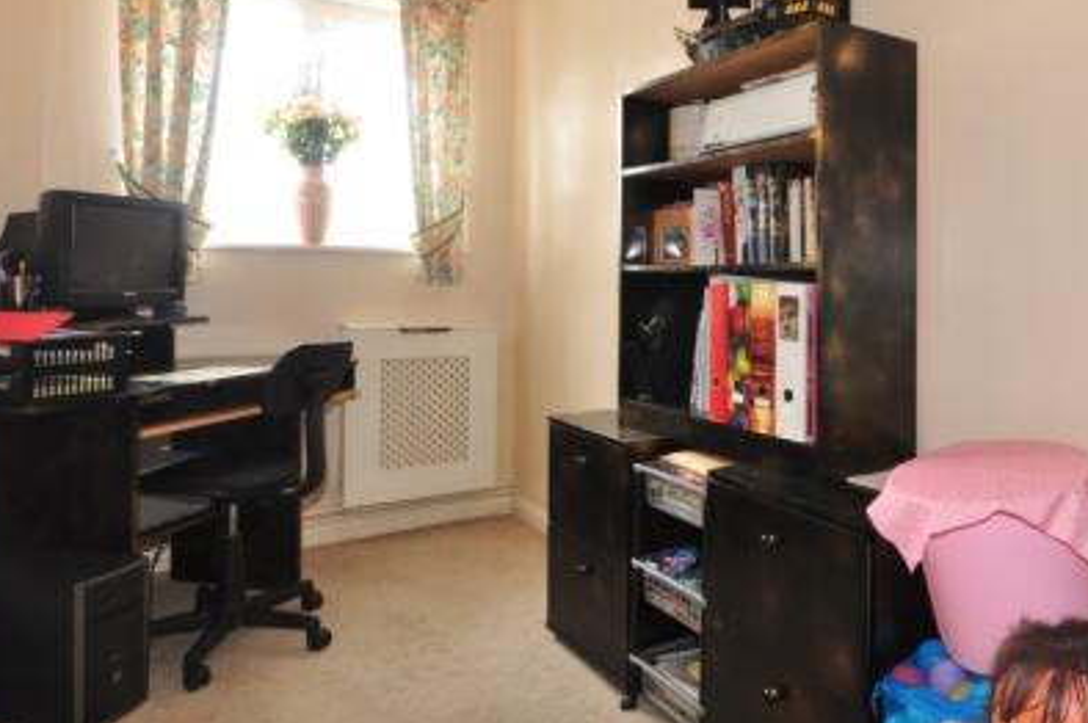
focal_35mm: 25
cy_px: 276
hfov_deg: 70.1
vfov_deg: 50.7
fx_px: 755
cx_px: 696
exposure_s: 1/1.6
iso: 200
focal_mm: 10
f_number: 18
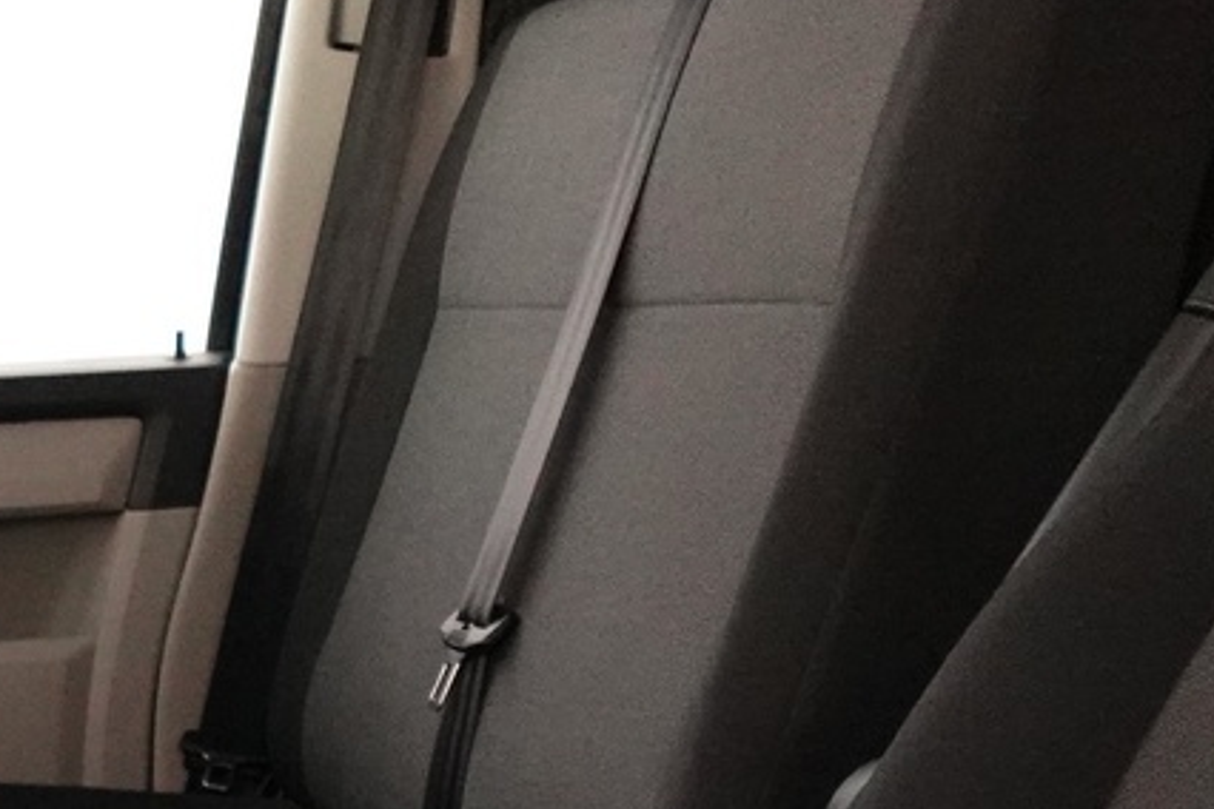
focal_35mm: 76
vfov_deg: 17.7
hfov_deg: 23.7
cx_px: -333
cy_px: 692
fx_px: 2563
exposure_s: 1/80
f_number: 2
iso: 2500
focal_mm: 7.6
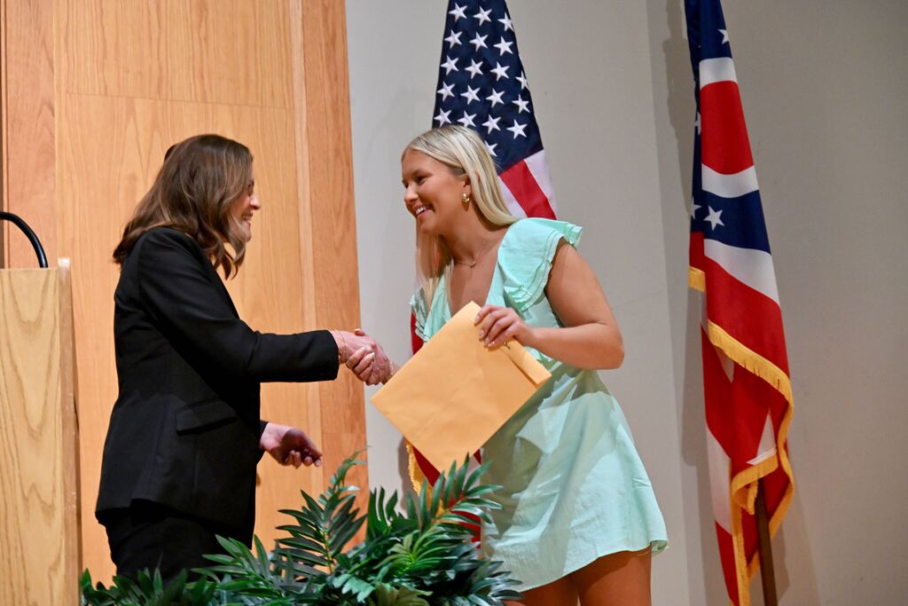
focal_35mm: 100
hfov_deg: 20.4
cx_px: 454
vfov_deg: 13.7
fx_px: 2522
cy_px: 303
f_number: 6.3
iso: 5600
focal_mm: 100
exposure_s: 1/60
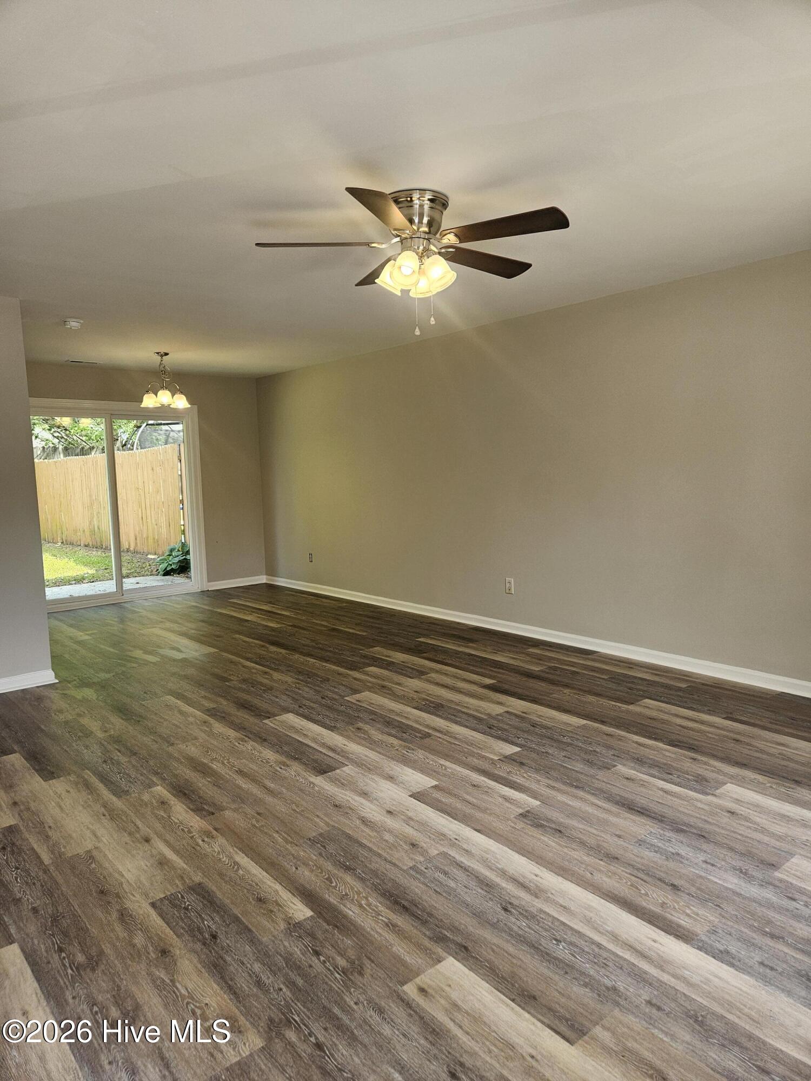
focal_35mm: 23
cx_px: 406
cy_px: 540
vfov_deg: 73.9
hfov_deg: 58.9
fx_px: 718
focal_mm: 5.4
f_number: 1.8
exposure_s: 1/207
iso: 80
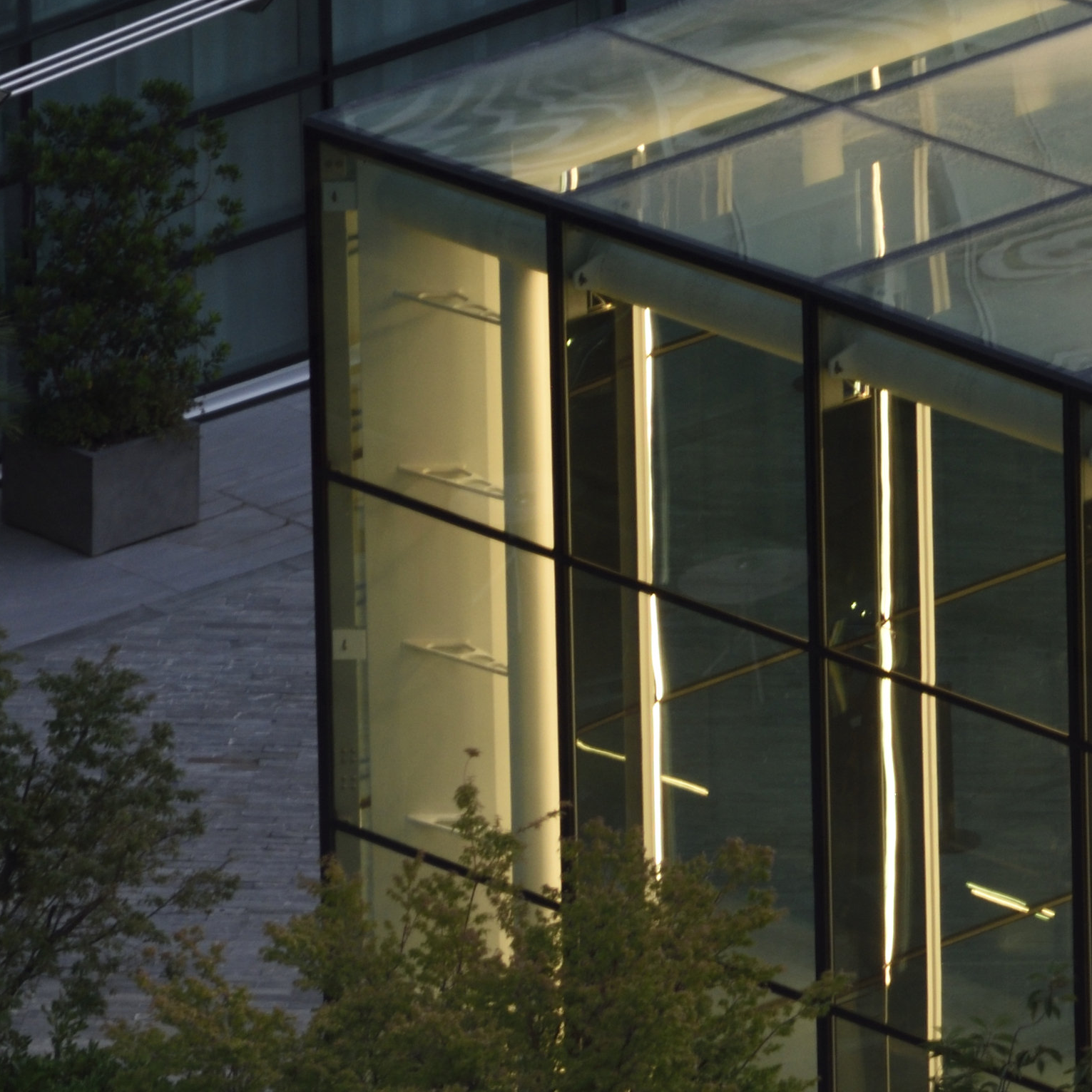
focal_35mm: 756
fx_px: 26982
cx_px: 1954
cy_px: 407
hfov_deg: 2.3
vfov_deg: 2.3
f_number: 11
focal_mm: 185
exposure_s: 1.6
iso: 200
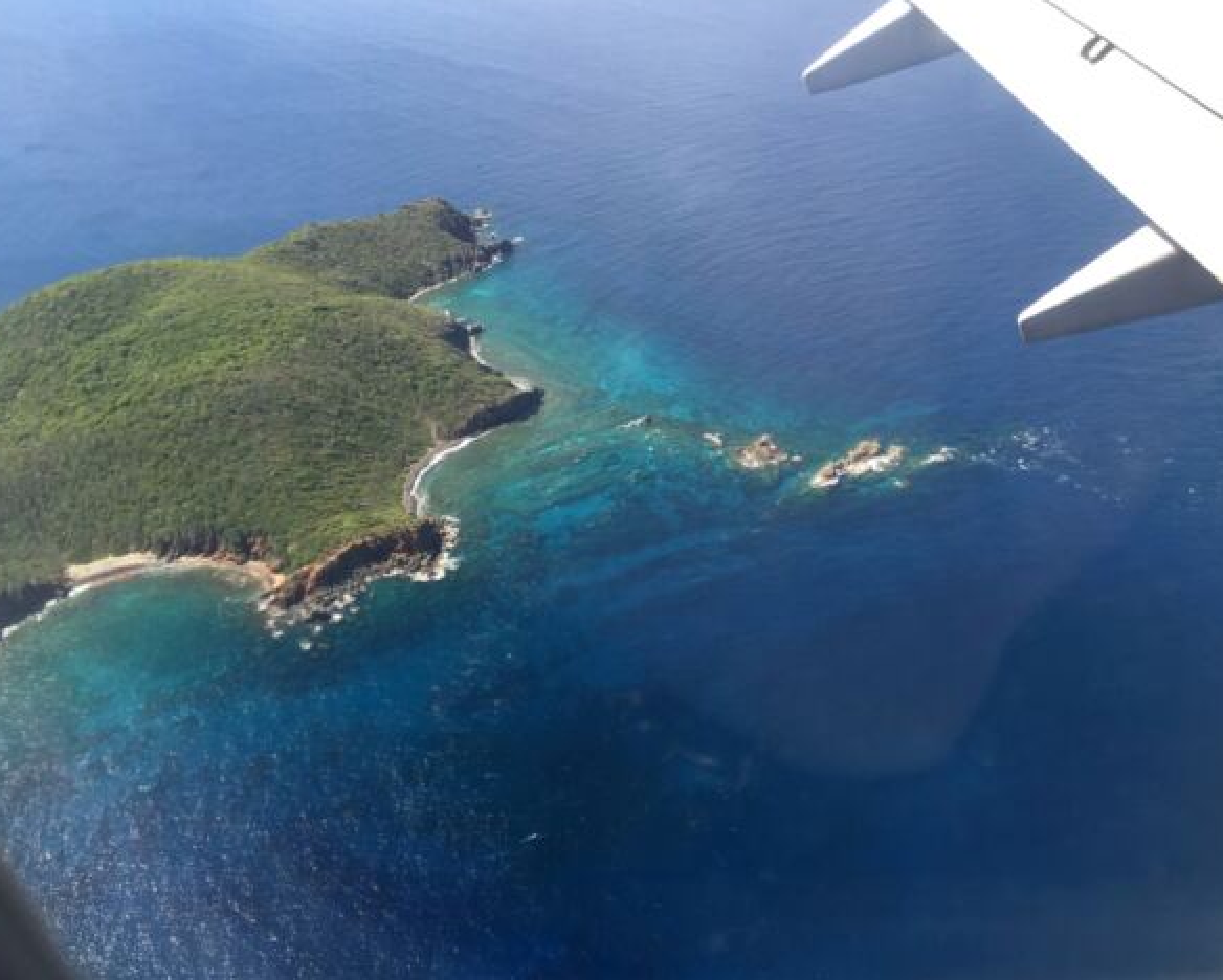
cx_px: 645
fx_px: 1123
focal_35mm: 31
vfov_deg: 47.2
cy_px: 482
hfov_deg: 57.1
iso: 32
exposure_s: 1/476
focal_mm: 4.15
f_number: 2.2
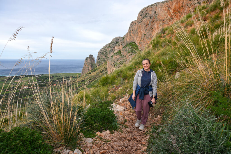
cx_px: 116
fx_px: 154
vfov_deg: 53.1
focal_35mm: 24
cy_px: 77
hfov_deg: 73.7
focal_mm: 16
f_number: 6.3
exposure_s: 1/100
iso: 100
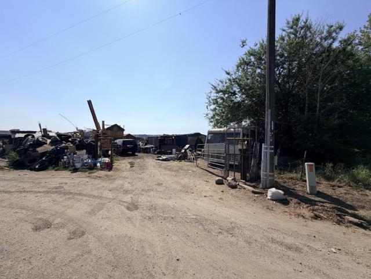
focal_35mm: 14
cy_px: 140
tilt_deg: +1.8
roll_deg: +0.8
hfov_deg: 102.1
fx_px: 150
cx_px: 186
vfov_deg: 85.7
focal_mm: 2.22
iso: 20
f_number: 2.2
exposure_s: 1/1698
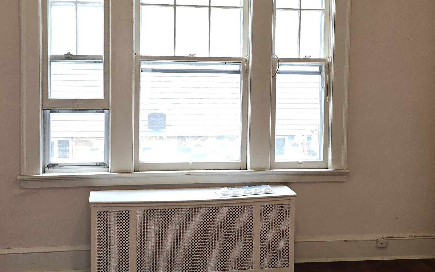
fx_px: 628
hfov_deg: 38.1
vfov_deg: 24.3
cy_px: 97
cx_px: 240
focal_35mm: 53
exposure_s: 1/60
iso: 80
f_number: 1.7
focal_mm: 6.3
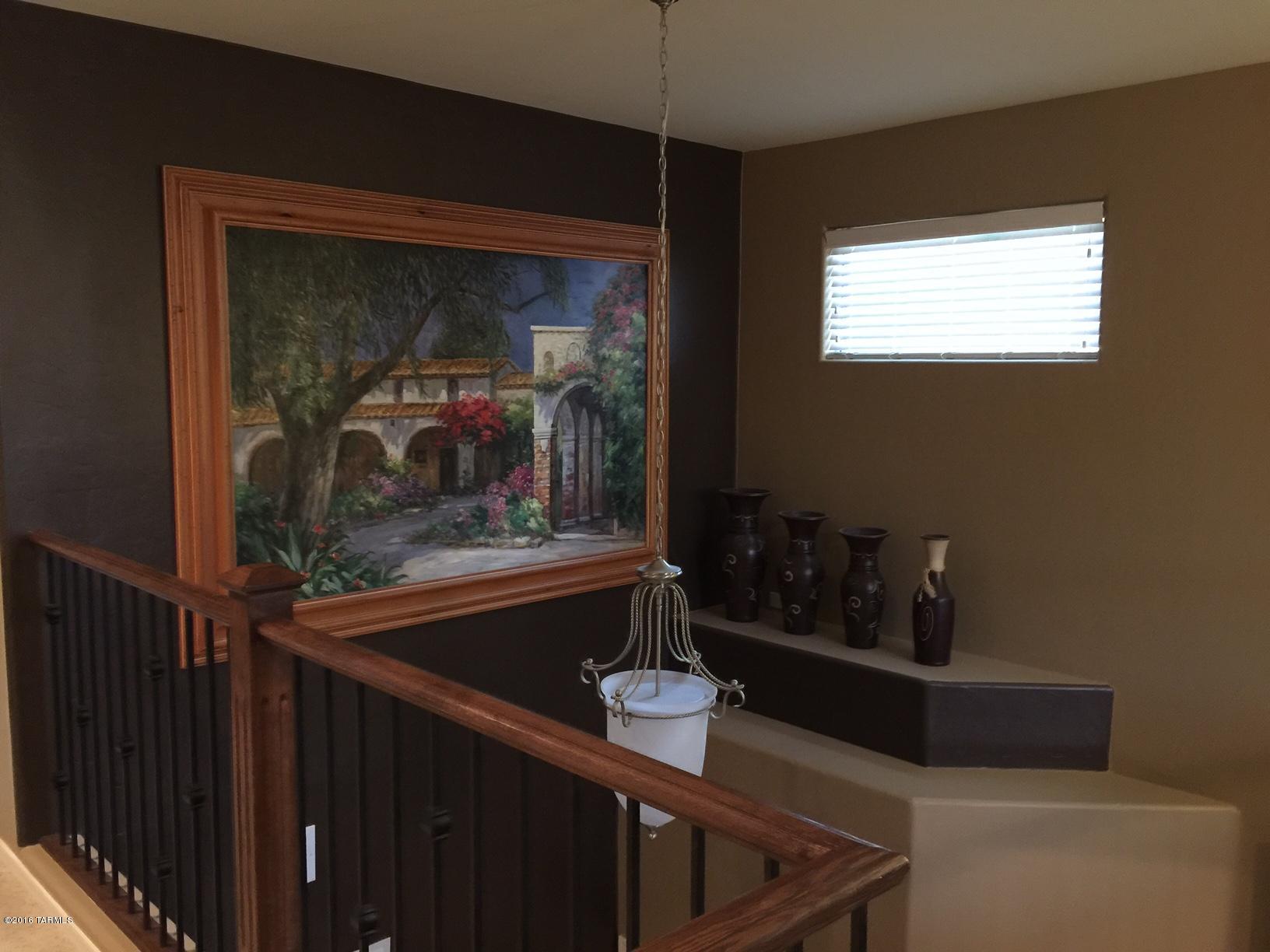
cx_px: 635
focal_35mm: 29
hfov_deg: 61.7
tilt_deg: -5.1
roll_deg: -1.6
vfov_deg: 48.2
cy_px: 476
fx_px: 1064
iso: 100
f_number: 2.2
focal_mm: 4.15
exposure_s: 1/4
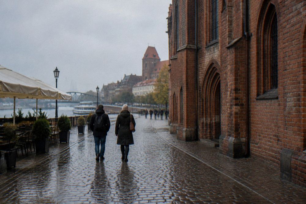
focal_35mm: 49
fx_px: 416
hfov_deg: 40.4
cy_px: 102
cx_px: 153
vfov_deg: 27.5
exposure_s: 1/640
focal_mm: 49
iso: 400
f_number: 5.6
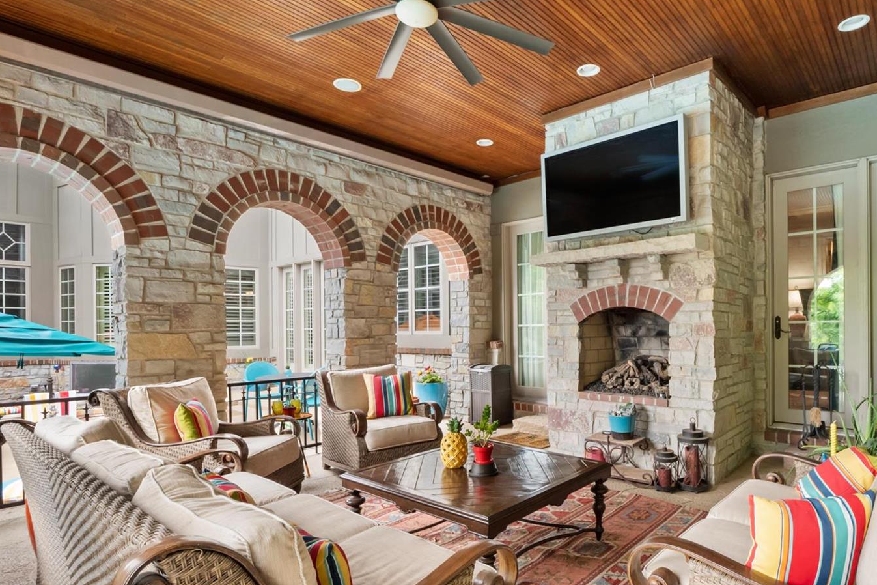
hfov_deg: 86.2
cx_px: 512
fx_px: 463
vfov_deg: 64.2
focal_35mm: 19
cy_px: 340
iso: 400
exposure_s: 1/60
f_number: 10
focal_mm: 8
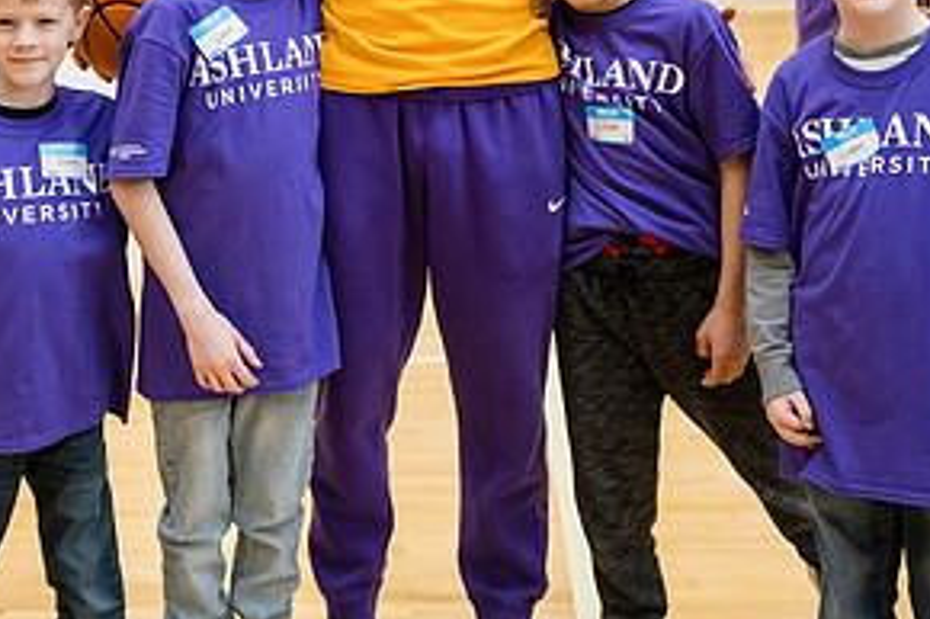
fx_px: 1962
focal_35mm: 76
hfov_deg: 26.6
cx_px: 404
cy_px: 14
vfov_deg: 17.5
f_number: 3.2
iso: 2500
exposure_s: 1/160
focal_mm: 38
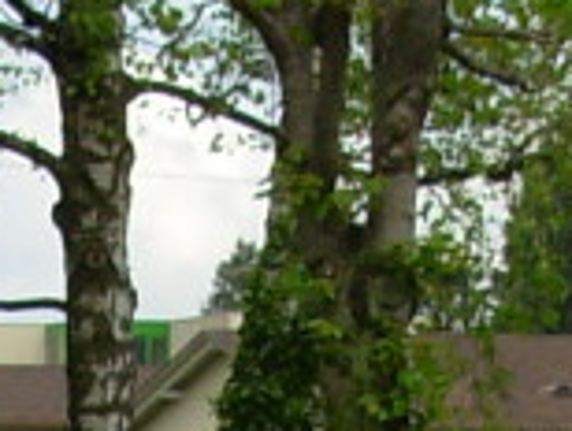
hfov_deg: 7.8
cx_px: 67
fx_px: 4171
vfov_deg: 5.7
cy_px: 988
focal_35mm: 252
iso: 50
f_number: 2.9
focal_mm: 6.3
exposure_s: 1/861
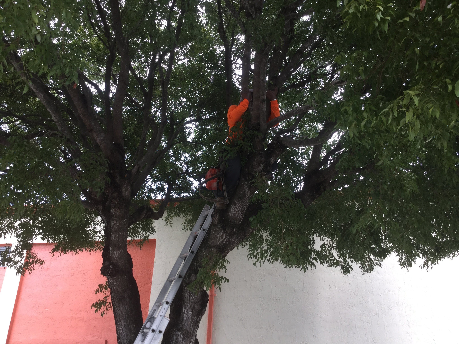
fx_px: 411
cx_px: 230
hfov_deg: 58.4
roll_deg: -1.9
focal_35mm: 31
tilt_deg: +22.6
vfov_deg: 45.4
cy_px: 172
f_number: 2.4
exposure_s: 1/100
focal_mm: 3.3
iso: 25
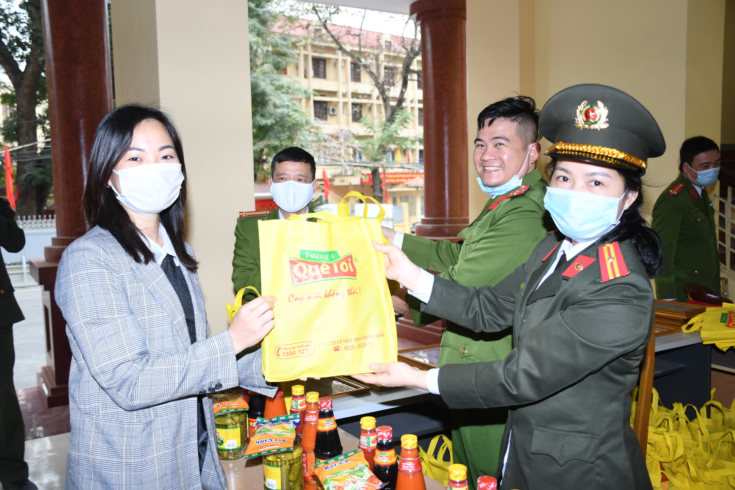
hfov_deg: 55.1
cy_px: 245
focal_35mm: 34
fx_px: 704
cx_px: 368
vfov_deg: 38.4
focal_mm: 23
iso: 320
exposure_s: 1/200
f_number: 3.8
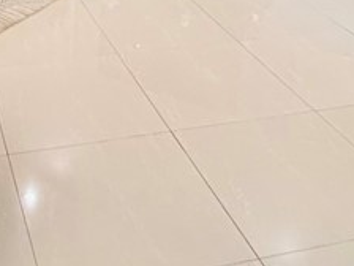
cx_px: 70
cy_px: -163
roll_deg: -2.2
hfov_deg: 29.6
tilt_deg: -9.3
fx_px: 654
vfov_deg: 19.2
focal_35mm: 64
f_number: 2.2
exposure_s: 1/60
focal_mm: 2.22
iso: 250
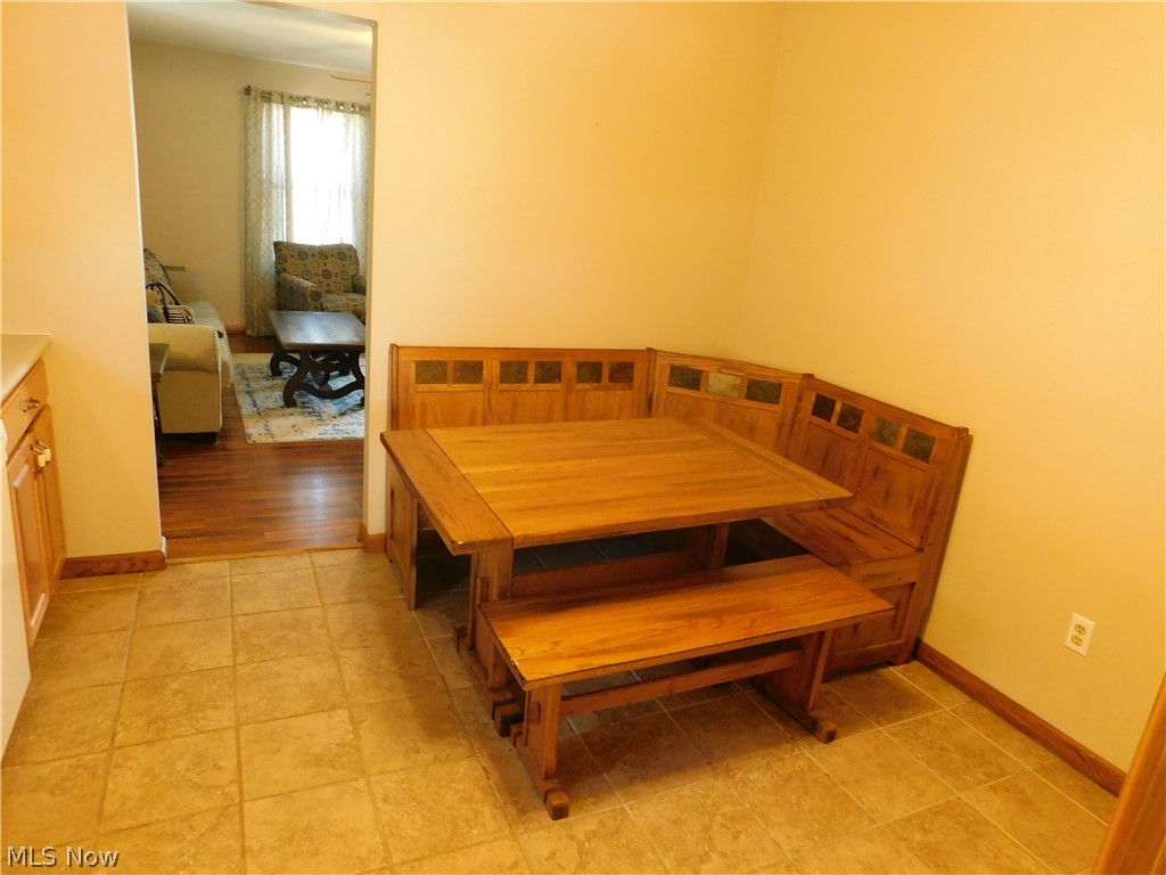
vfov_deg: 58.9
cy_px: 438
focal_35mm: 23
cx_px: 583
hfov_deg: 73.9
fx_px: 775
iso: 400
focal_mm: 4
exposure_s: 1/20
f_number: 3
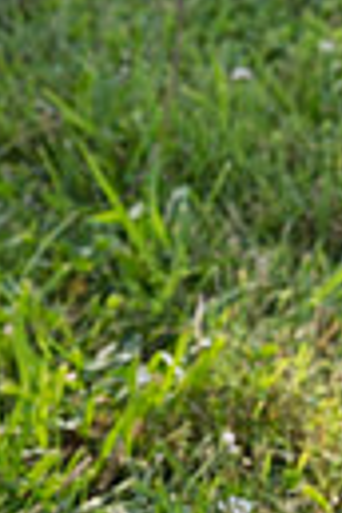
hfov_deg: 6.4
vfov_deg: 9.5
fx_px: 2950
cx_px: 728
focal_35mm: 207
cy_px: -390
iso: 400
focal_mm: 46
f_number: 6.3
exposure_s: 1/320
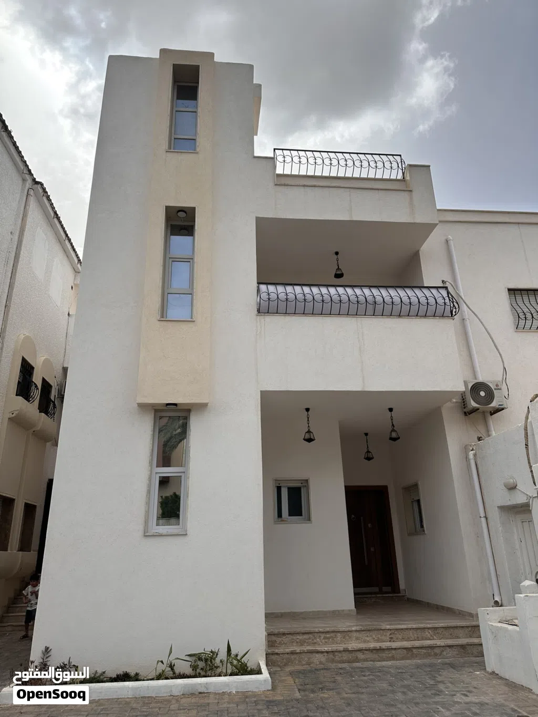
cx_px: 269
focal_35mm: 24
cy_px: 358
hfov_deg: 56.8
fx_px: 497
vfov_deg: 71.6
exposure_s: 1/5848
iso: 80
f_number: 1.78
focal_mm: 6.86
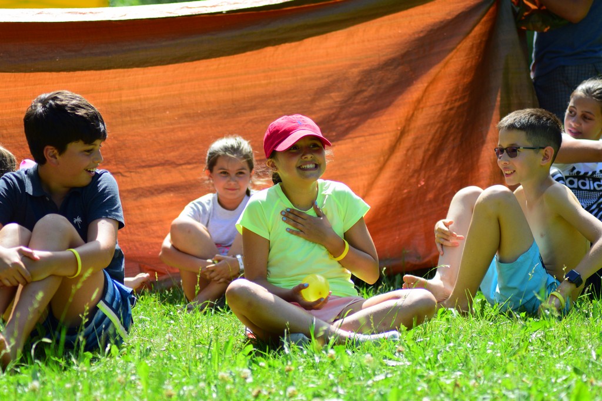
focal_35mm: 150
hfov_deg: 13.7
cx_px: 301
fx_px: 2509
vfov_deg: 9.2
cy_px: 200
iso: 400
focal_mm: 100
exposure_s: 1/1250
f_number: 4.5
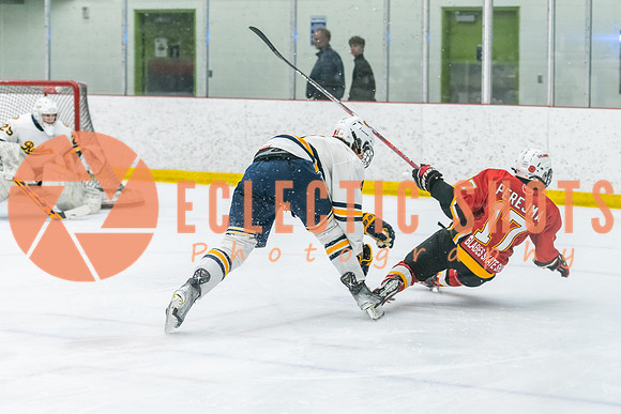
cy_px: 203
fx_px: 1865
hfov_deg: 18.9
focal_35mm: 108
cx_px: 343
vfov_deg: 12.7
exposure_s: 1/800
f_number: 2.8
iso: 3200
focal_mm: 86
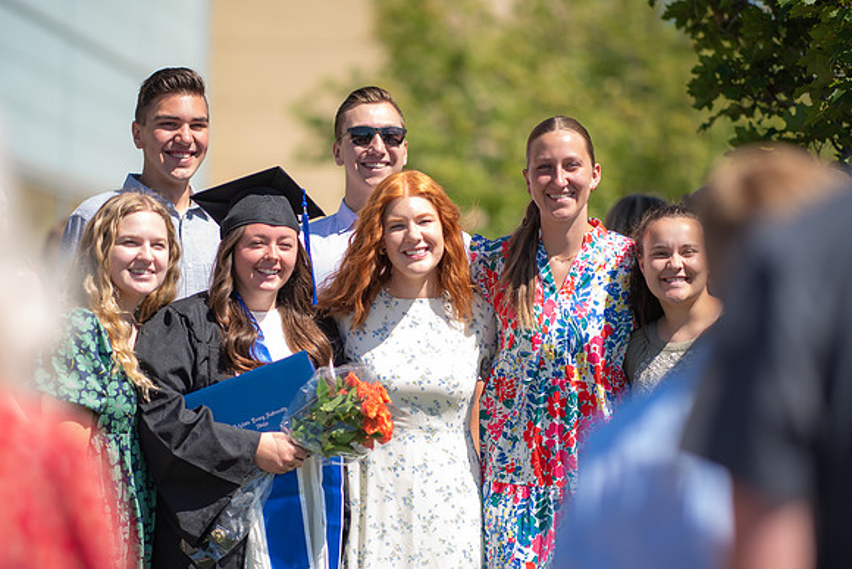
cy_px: 314
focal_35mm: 141
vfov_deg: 9.7
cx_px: 396
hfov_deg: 14.5
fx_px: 3338
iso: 50
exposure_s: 1/2500
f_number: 1.4
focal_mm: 105
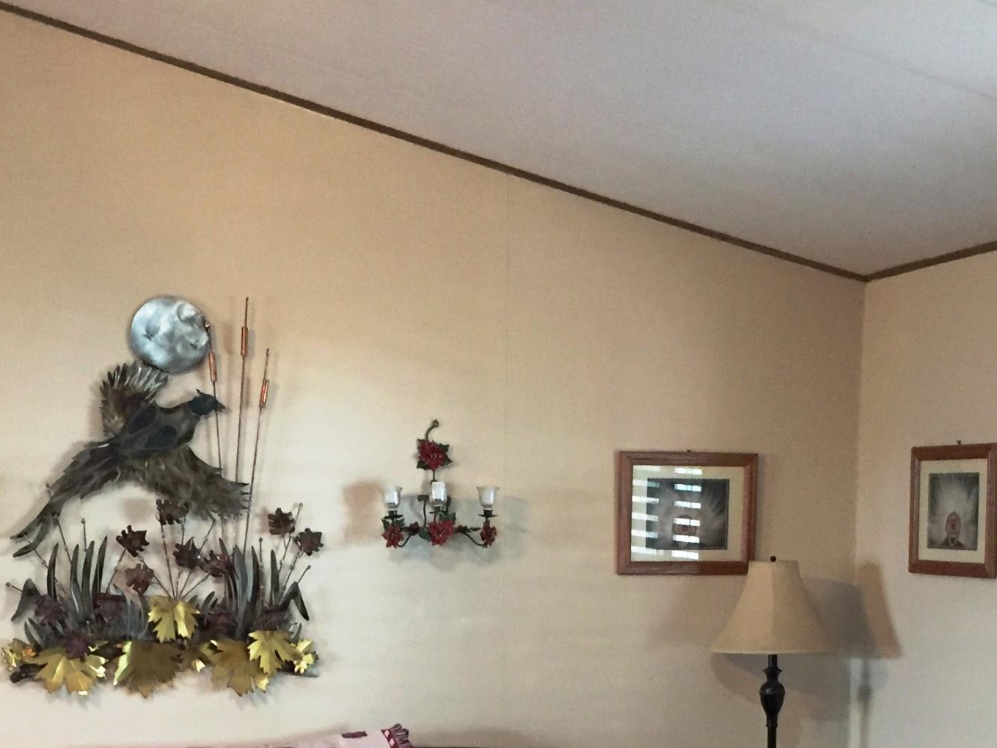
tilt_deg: -6.1
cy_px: 809
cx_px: 506
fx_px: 1844
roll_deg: -1.5
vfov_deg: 21.8
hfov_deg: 30.3
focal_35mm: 64
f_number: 2.2
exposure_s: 1/20
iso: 250
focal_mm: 4.15
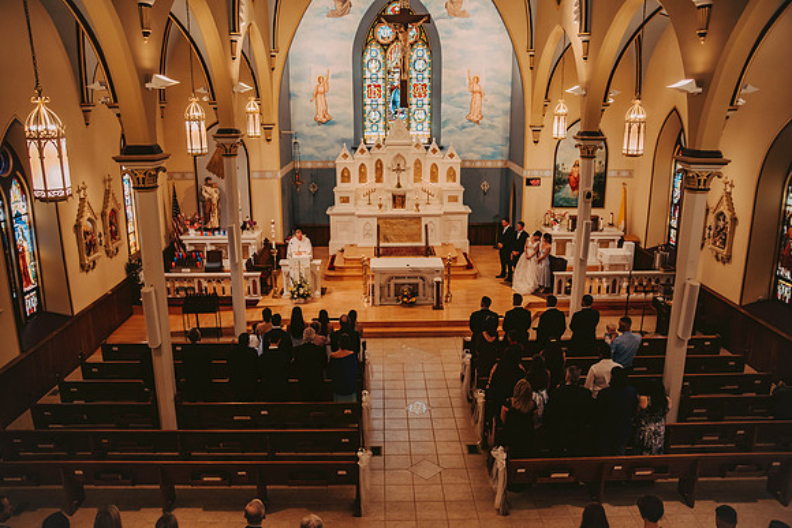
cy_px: 264
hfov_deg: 65.5
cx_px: 396
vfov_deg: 46.4
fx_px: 616
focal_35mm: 28
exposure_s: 1/100
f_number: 2.8
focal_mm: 28
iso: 800
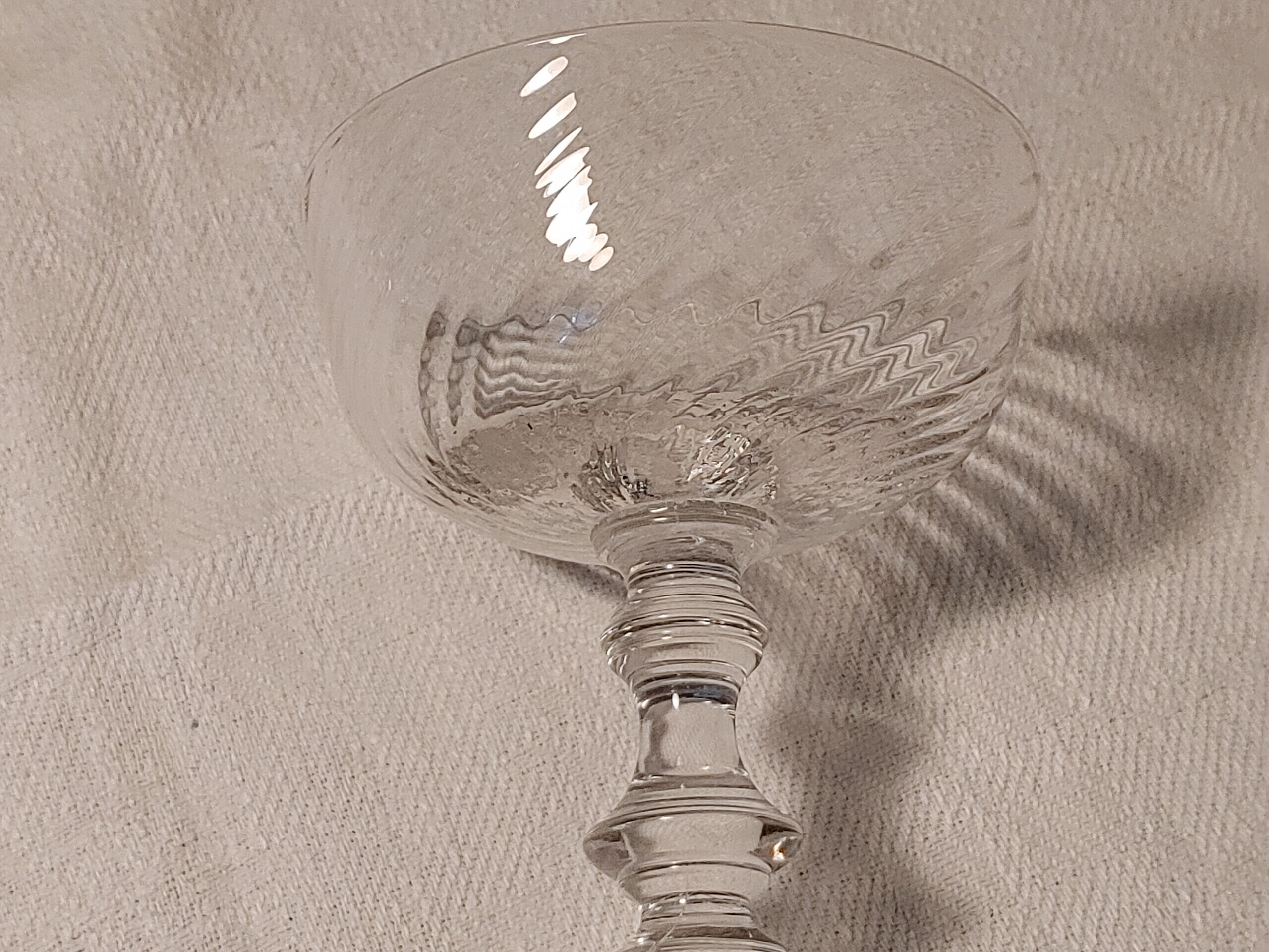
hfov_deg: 29.0
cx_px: 634
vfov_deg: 21.9
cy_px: 476
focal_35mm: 67
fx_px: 2456
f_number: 1.8
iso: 250
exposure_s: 1/100
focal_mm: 4.81
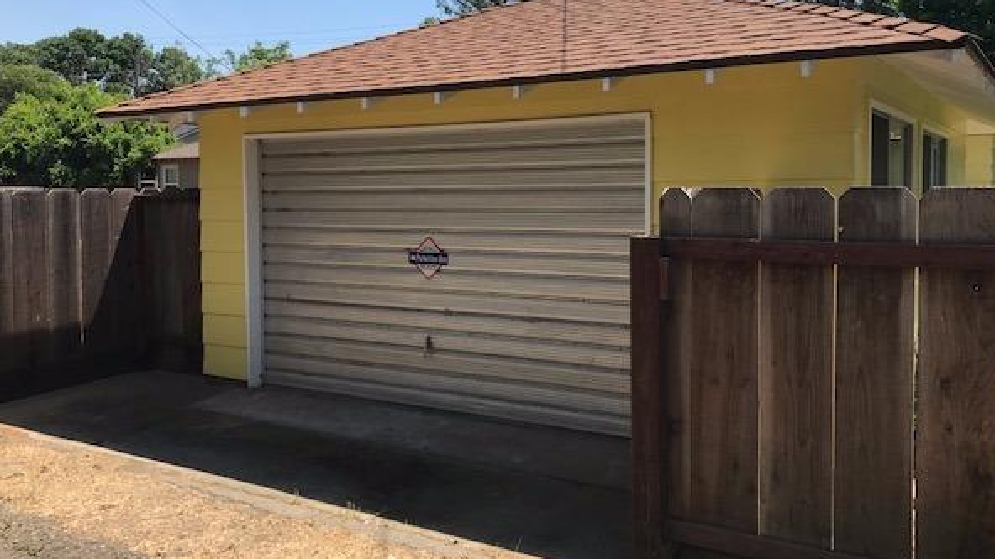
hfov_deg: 59.5
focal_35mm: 33
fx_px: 871
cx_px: 524
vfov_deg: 35.5
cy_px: 227
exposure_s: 1/1773
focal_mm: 3.99
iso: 20
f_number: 1.8
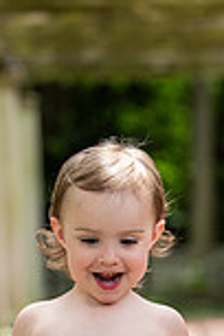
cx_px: 187
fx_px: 2193
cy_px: 351
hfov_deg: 5.8
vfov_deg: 8.7
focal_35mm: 235
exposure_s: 1/4000
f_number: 2.8
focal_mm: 80
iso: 640
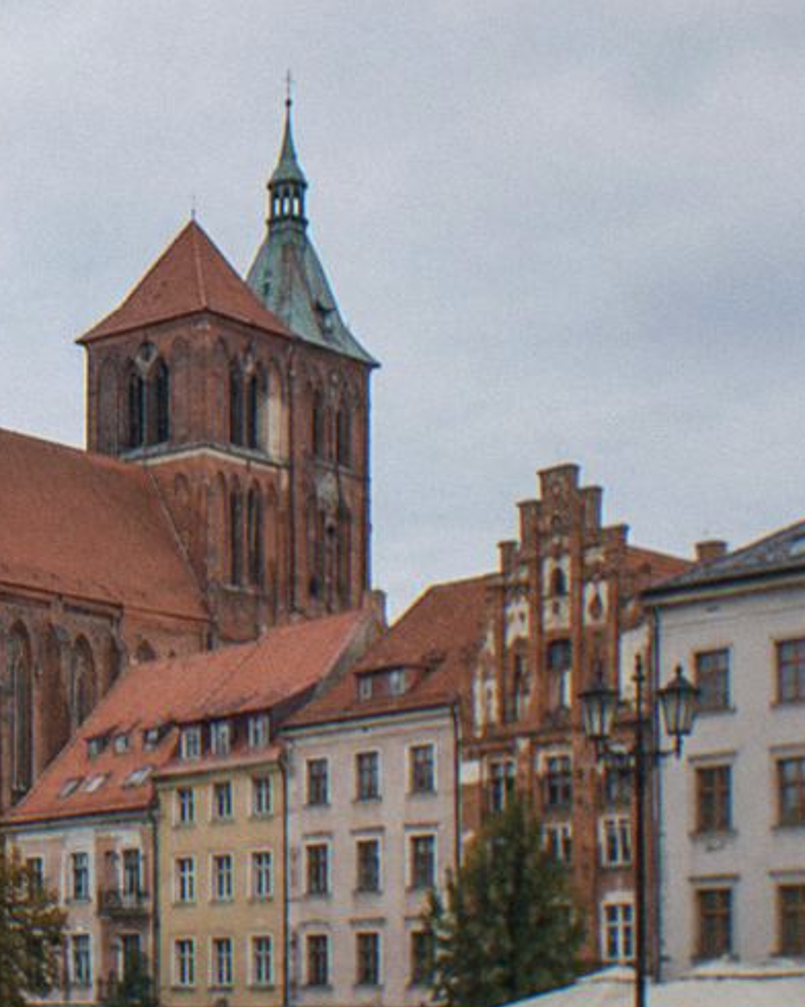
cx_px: -146
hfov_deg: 7.6
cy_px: 567
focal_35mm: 201
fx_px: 5986
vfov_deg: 9.6
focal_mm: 105
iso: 320
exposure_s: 1/250
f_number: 10
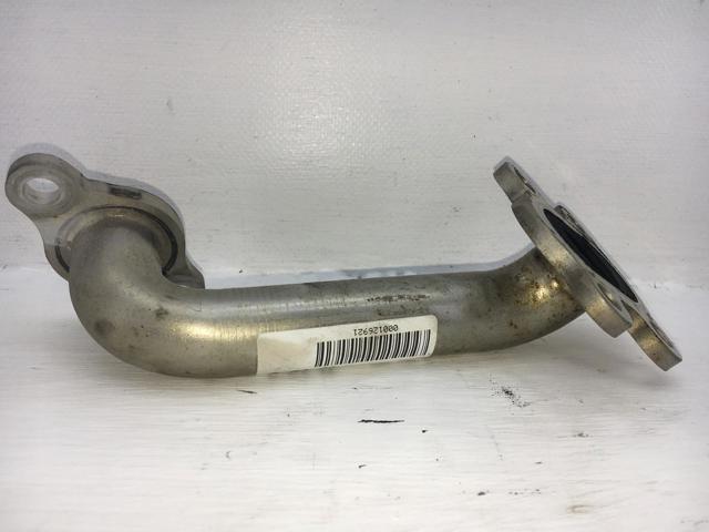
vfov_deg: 48.2
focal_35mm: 29
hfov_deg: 61.7
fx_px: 594
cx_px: 354
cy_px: 266
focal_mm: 4.15
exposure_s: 1/557
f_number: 2.2
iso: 25
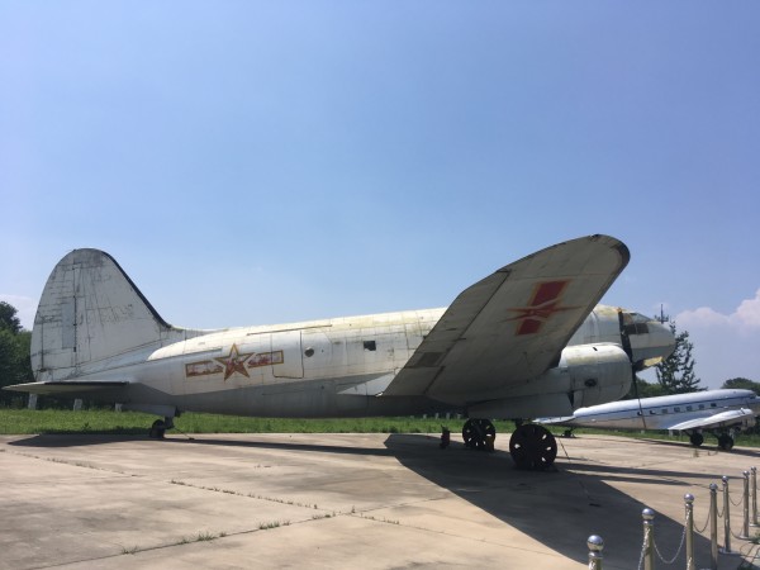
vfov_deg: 48.2
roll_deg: -4.4
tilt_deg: +8.6
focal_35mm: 29
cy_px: 285
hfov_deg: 61.7
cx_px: 380
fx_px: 637
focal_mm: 4.15
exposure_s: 1/2564
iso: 25
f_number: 2.2
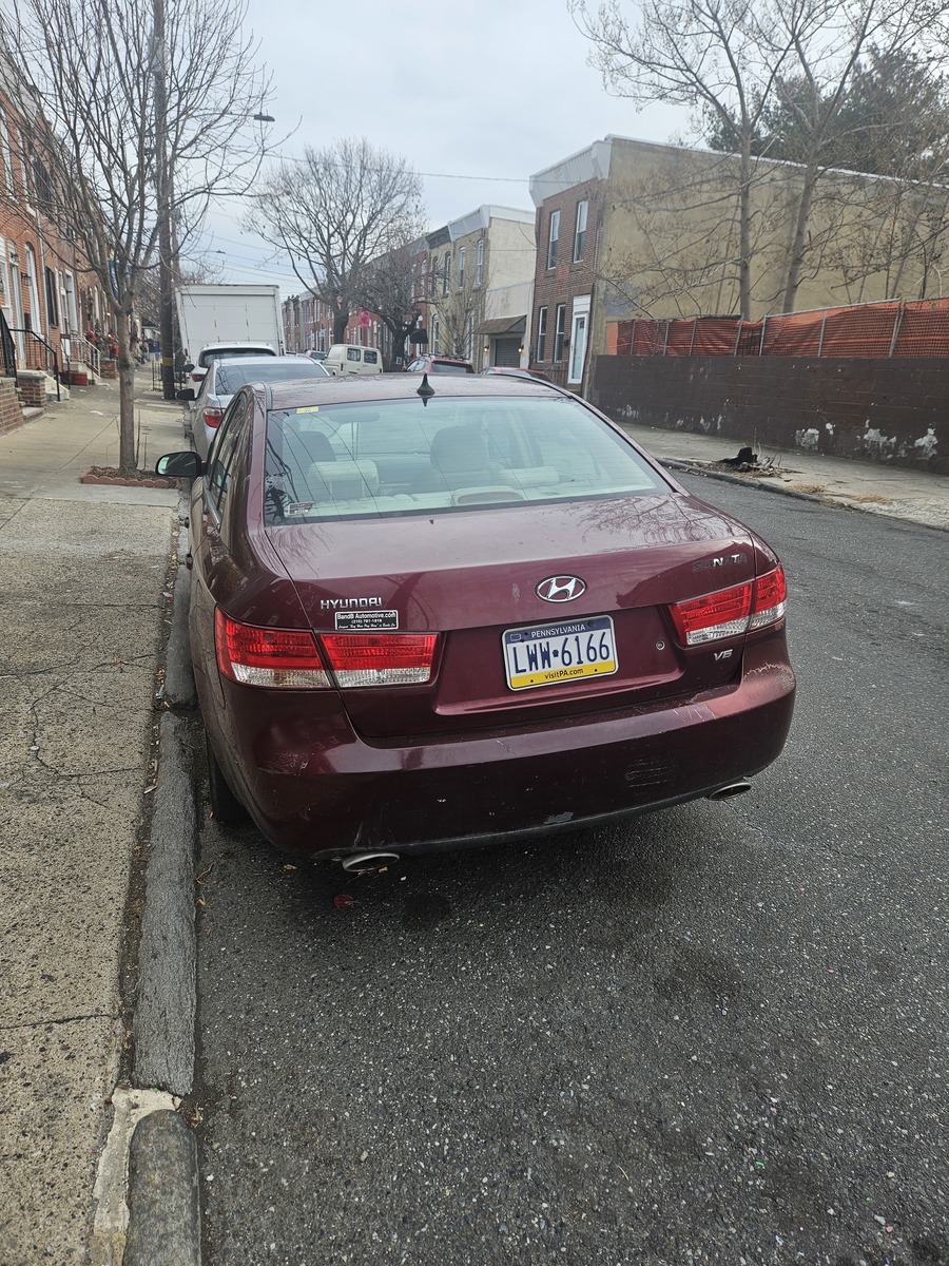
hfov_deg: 58.9
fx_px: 841
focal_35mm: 23
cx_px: 474
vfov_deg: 73.9
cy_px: 633
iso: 25
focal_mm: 5.4
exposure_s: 1/756
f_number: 1.8
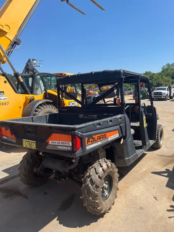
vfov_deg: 67.3
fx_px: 174
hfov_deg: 53.1
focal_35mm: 26
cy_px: 116
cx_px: 87
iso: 50
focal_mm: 5.1
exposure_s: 1/2268
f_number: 1.6
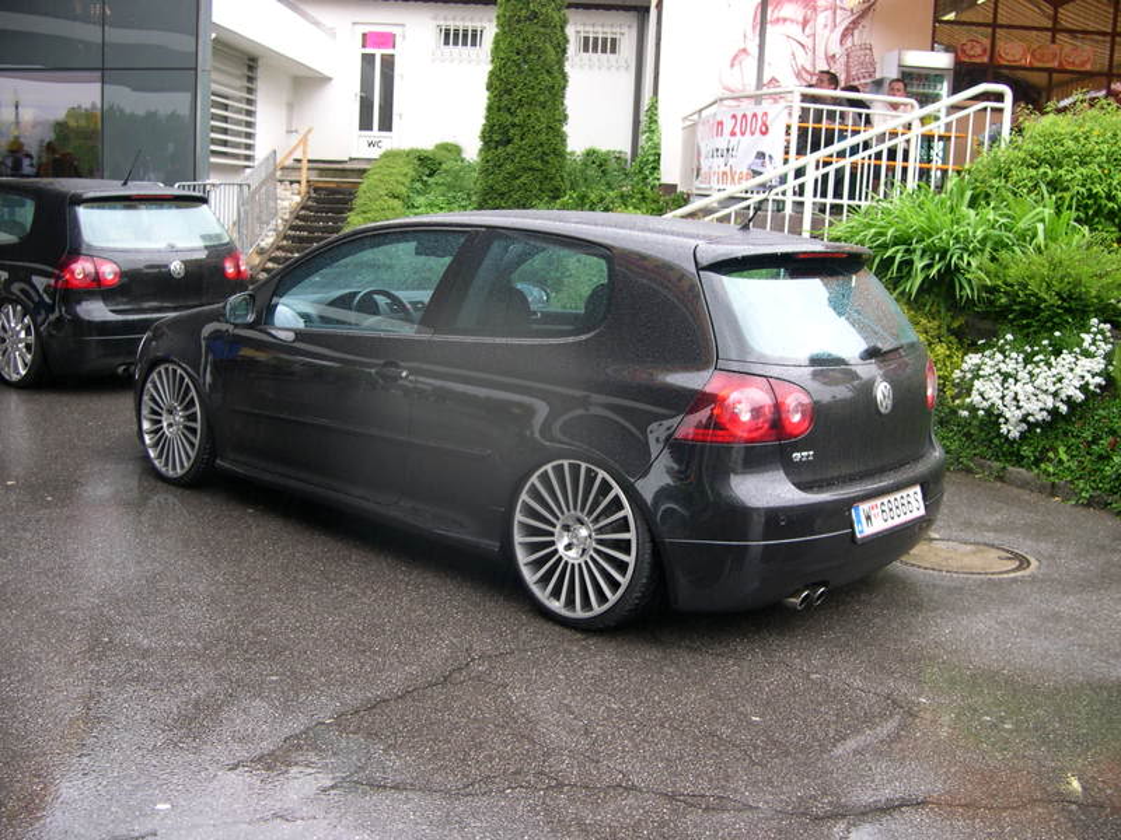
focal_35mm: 38
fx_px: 1231
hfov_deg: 49.0
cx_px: 560
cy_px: 420
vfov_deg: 37.7
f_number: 2.8
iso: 100
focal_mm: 8
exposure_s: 1/52.3
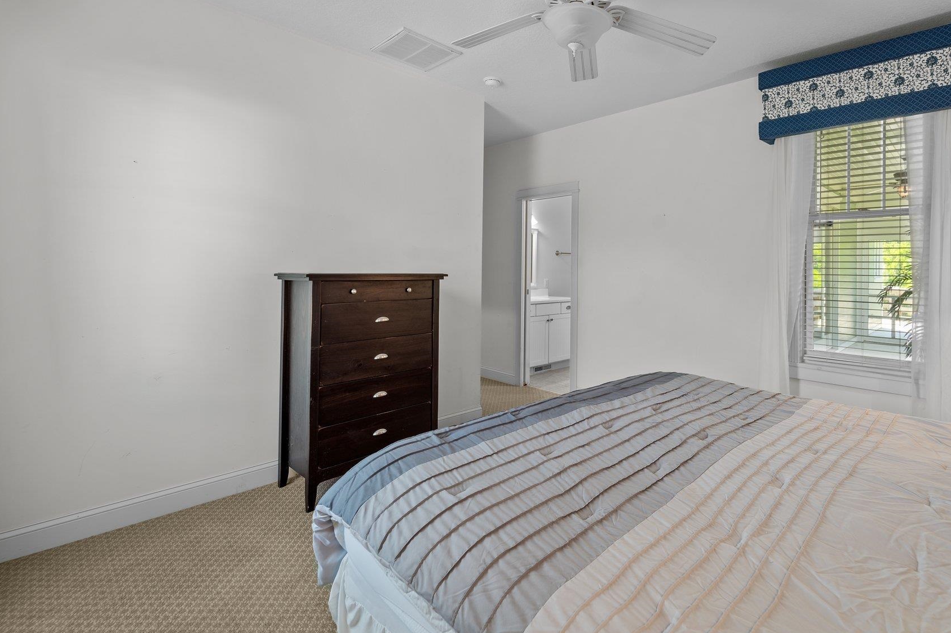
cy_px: 264
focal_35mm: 17
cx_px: 547
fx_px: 449
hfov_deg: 92.6
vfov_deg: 69.9
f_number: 8
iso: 100
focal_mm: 14
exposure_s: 1.3
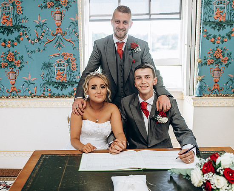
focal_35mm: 40
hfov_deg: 45.3
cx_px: 104
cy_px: 96
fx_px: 280
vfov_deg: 37.8
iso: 125
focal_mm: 35
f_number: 2.5
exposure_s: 1/125
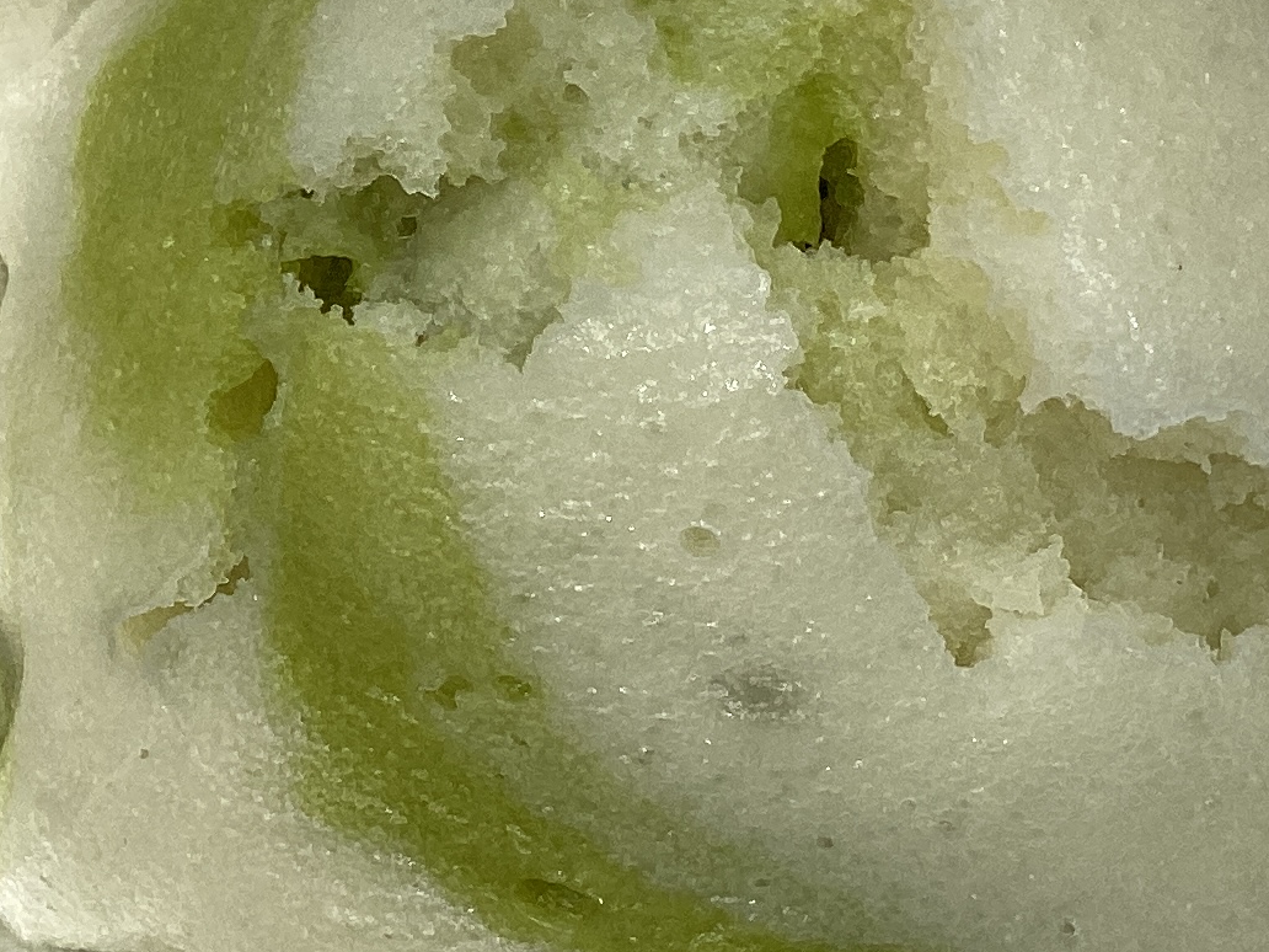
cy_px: 448
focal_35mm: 98
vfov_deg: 15.1
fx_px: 3593
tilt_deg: -68.5
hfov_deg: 19.7
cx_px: 1114
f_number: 2.4
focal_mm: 3.3
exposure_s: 1/100
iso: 50
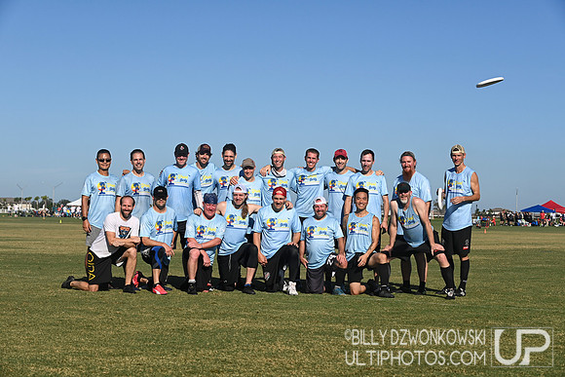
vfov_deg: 15.9
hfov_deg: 23.6
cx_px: 282
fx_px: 1350
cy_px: 188
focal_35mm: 86
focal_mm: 86
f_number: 7.1
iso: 160
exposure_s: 1/1000
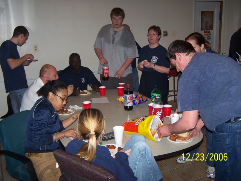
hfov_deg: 49.0
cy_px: 90
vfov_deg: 37.7
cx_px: 120
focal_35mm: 38
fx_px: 265
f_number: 2.8
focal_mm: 6.3
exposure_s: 1/60
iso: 80
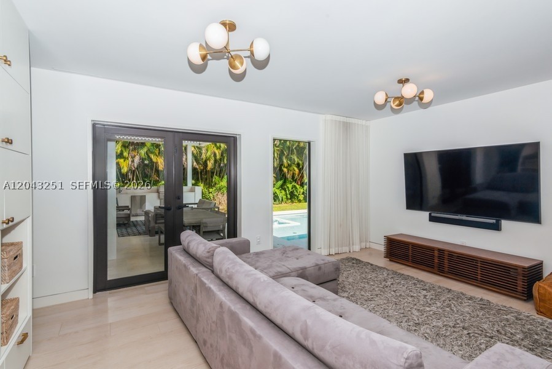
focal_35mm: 17
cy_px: 184
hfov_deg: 93.3
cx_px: 276
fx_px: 261
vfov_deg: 70.5
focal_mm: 17
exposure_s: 1/250
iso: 200
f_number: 8
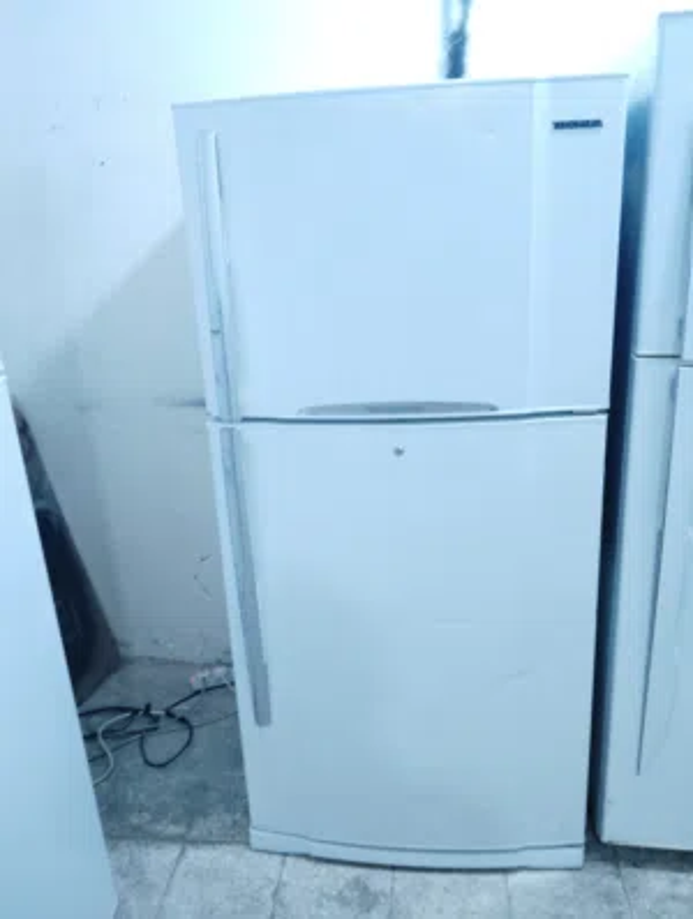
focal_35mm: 29
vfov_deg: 61.6
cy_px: 460
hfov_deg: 48.4
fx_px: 772
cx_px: 346
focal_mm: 4.25
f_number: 1.8
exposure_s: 1/50
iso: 442
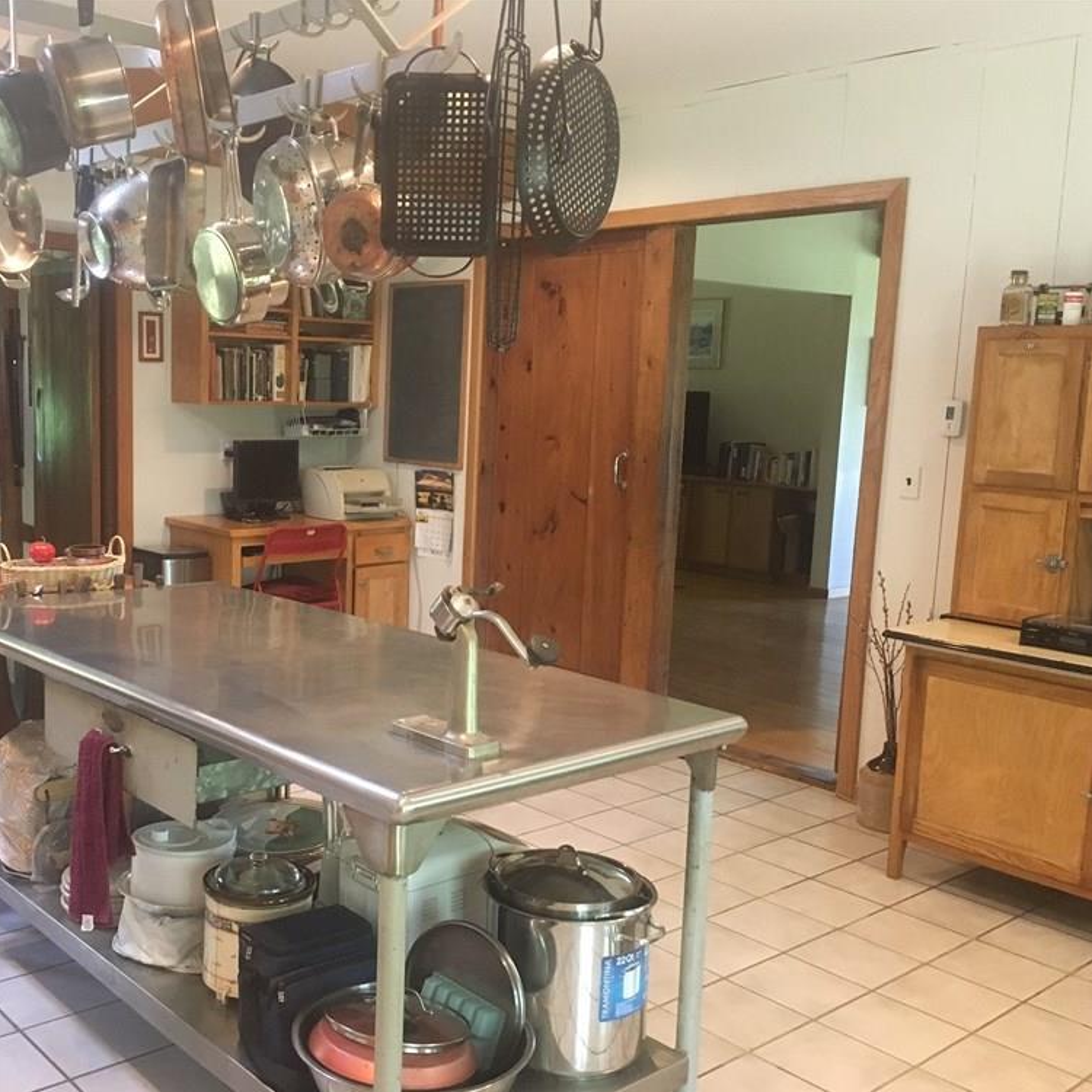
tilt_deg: -6.6
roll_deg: -1.4
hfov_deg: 46.7
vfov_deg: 47.2
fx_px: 1249
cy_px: 556
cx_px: 393
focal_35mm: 35
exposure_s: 1/30
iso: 200
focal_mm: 4.15
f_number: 2.2
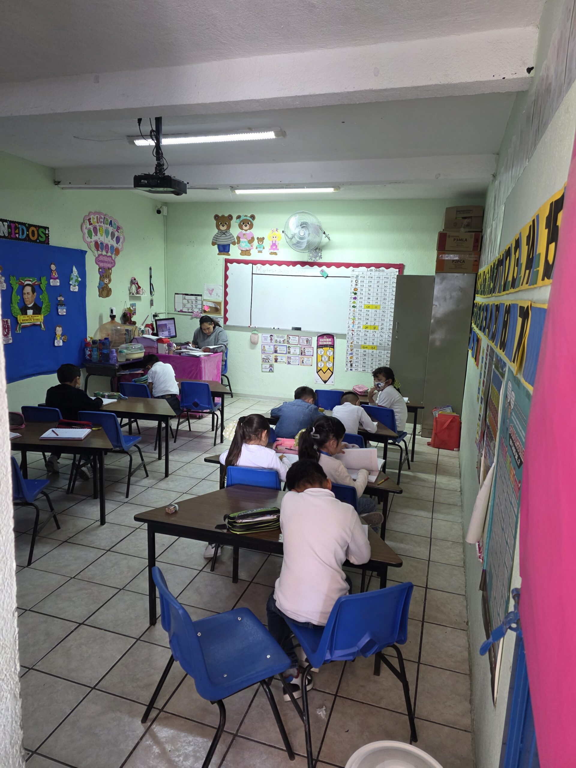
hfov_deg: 58.9
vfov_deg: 73.9
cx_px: 288
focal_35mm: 23
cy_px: 384
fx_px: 510
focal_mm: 6.3
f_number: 1.7
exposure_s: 1/120
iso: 400
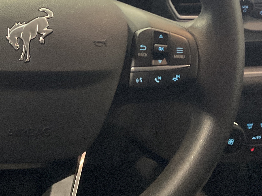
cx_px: 56
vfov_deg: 20.8
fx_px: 522
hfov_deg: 27.6
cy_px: 13
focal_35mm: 69
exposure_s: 1/40
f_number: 1.8
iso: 250
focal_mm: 3
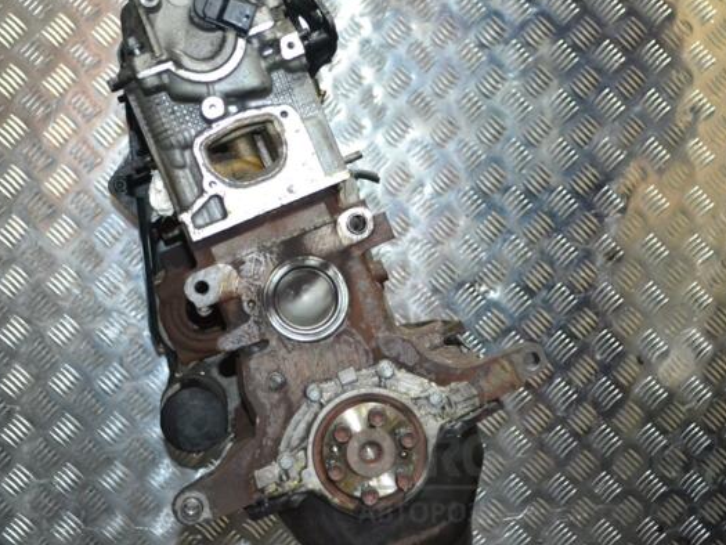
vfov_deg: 26.1
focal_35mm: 56
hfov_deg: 34.3
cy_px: 271
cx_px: 332
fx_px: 1175
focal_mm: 34
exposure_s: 1/60
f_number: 5
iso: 2800
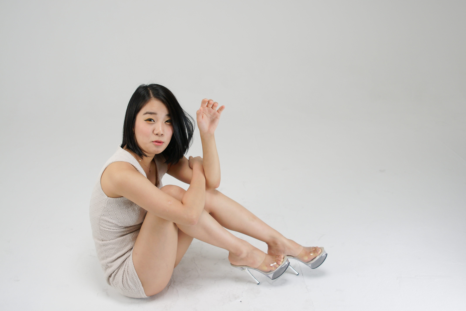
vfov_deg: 34.2
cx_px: 233
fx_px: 505
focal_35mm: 39
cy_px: 156
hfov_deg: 49.6
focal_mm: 26
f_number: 2.8
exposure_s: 1/125
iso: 250
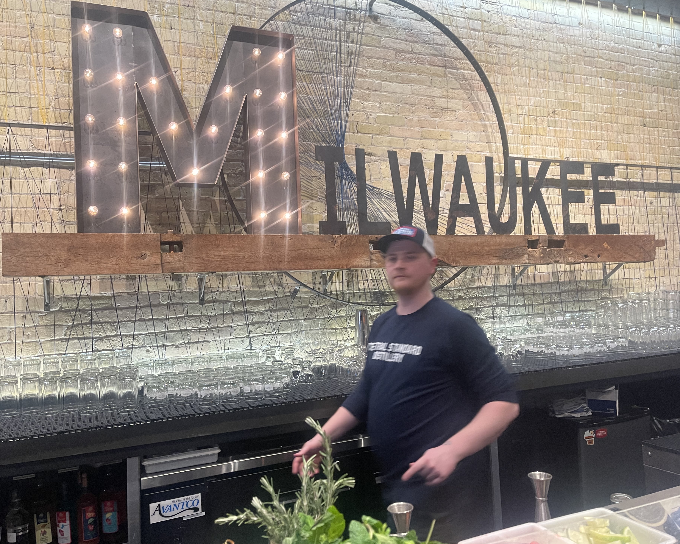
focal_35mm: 27
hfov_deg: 64.1
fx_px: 543
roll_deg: +2.8
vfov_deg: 53.2
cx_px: 337
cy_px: 280
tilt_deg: +2.3
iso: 200
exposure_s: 1/60
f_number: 1.6
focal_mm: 5.1
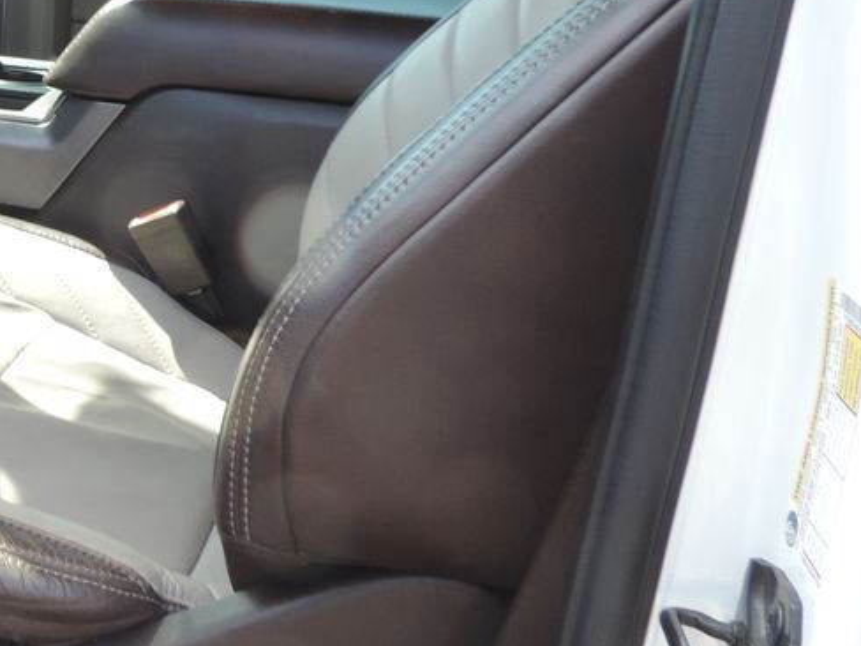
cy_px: 145
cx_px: -143
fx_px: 1567
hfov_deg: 27.4
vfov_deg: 23.0
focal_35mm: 63
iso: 80
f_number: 3
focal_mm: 4.3
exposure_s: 1/125
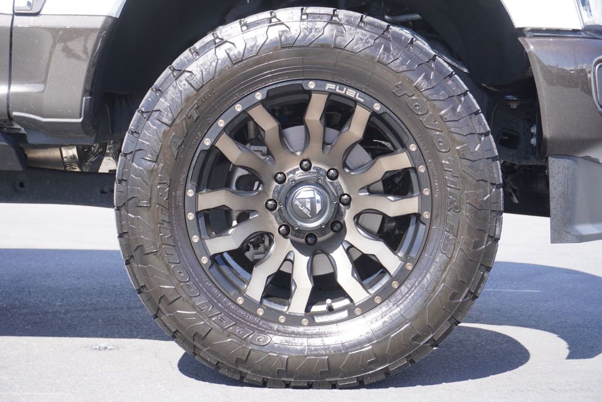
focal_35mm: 62
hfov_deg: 32.6
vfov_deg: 22.1
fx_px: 1029
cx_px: 301
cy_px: 201
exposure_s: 1/80
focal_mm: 41
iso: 100
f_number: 5.6
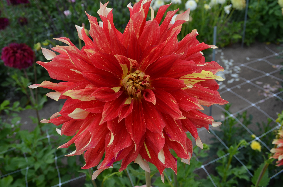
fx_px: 212
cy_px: 94
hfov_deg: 67.5
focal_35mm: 27
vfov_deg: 47.7
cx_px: 142
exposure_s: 1/250
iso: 200
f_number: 8
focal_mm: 18
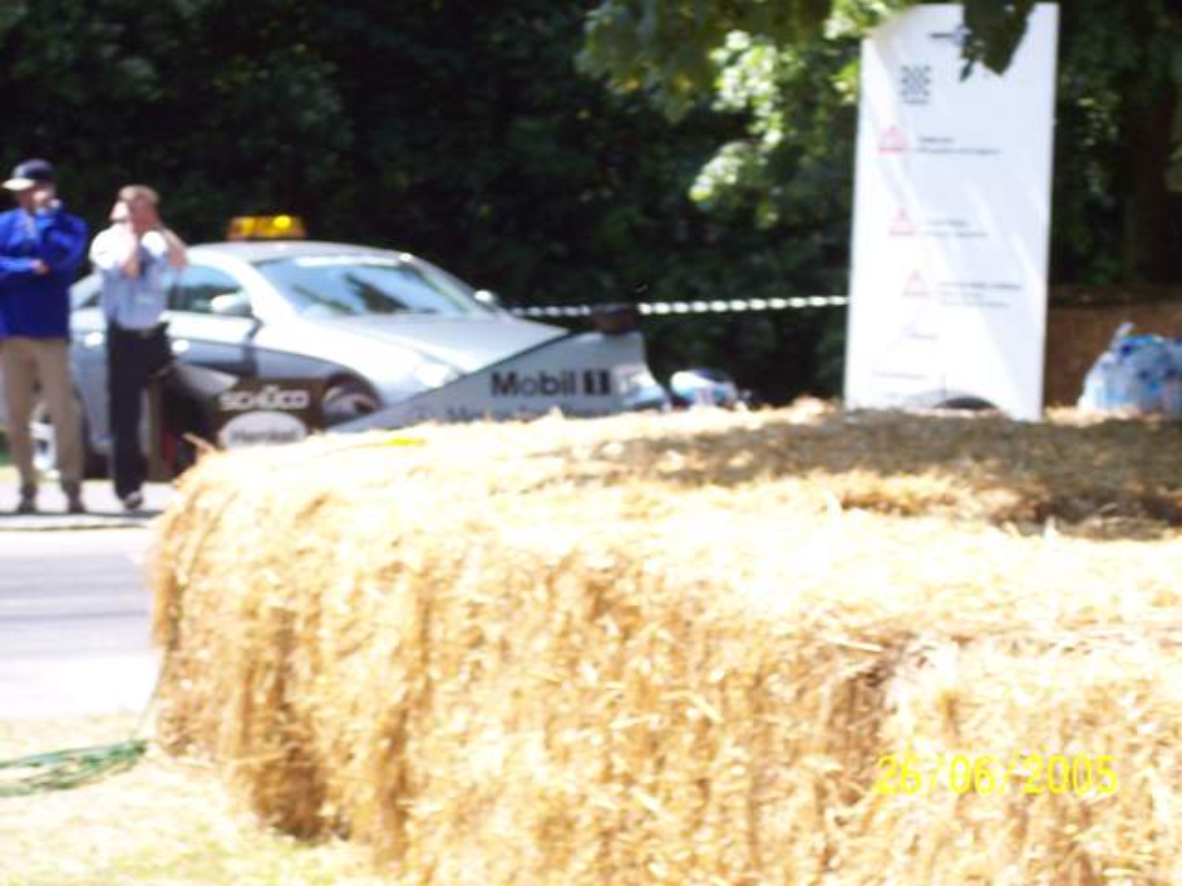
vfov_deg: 13.0
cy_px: 443
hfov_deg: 17.3
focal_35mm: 114
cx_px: 591
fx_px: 3893
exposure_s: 1/250
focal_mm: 24
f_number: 4.8
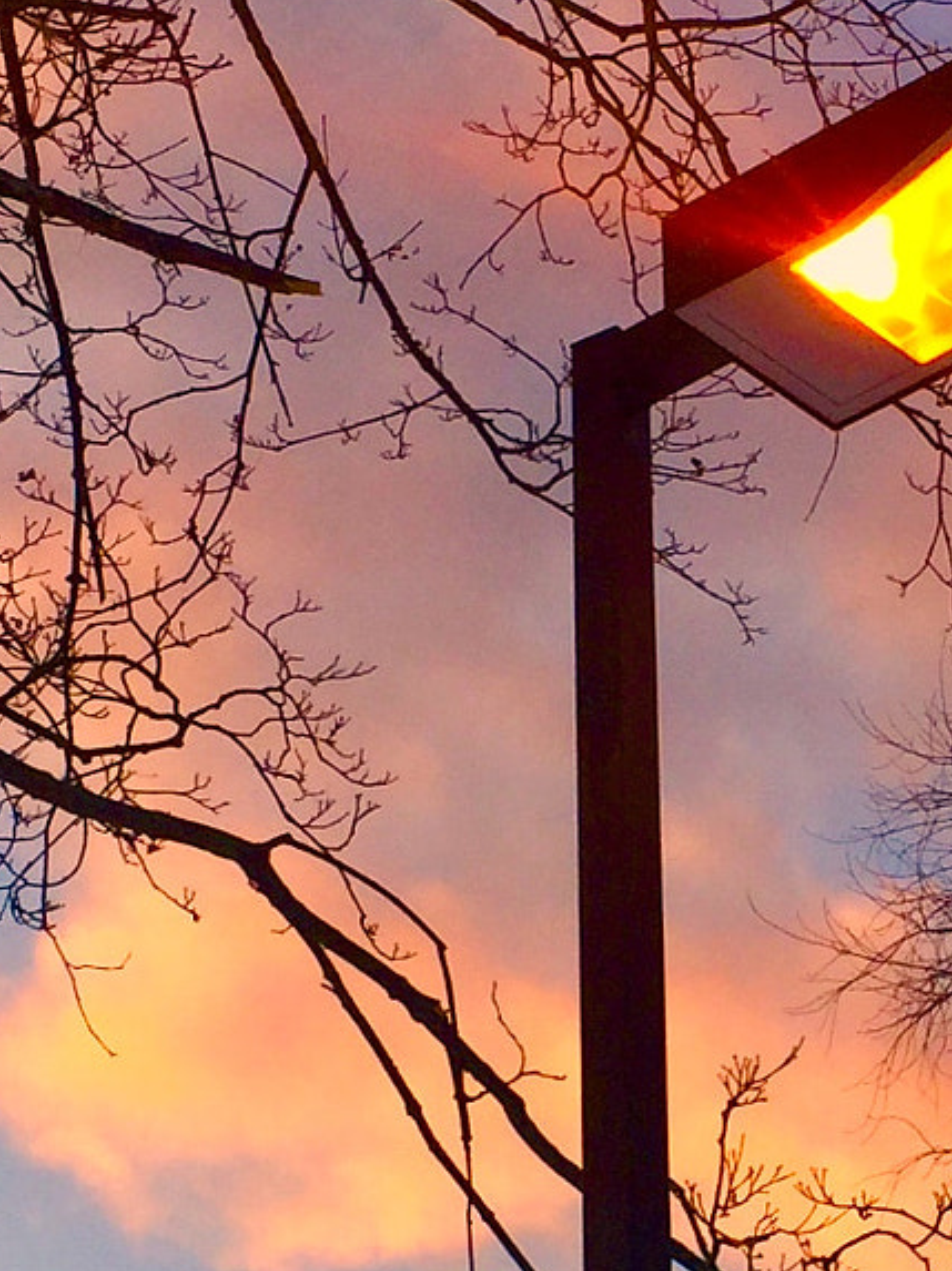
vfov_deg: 24.0
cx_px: 534
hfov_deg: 18.2
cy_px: 838
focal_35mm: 81
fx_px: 2974
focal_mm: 4.15
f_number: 2.2
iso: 32
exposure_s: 1/416
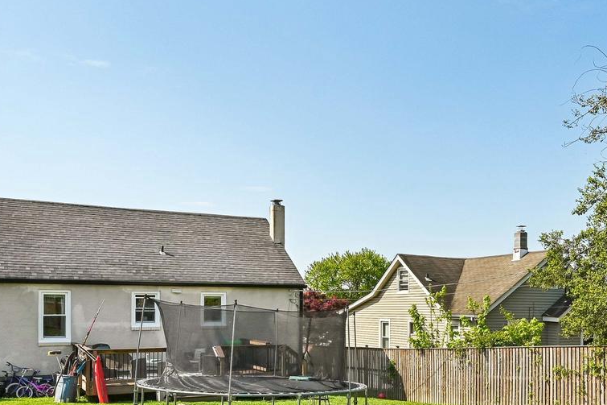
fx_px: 641
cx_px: 400
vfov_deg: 34.2
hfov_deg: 49.9
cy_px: 314
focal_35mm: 38
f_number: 8
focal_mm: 14
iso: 100
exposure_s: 1/400
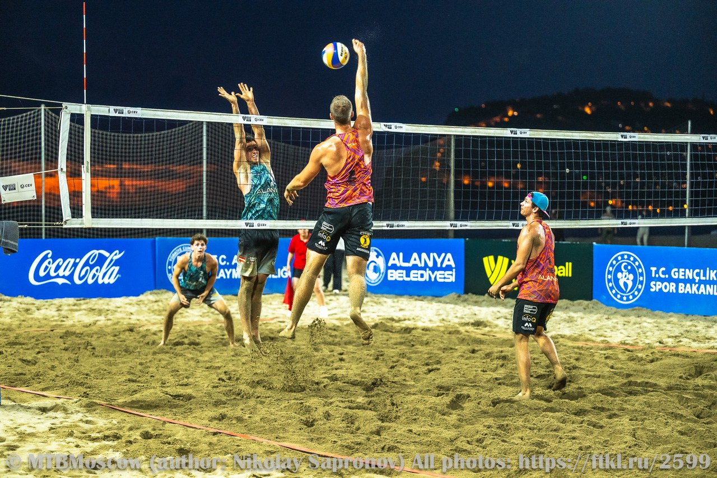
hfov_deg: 23.6
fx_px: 1712
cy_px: 239
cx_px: 358
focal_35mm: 86
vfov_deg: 15.9
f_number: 2.8
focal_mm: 86
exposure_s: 1/500
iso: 2000
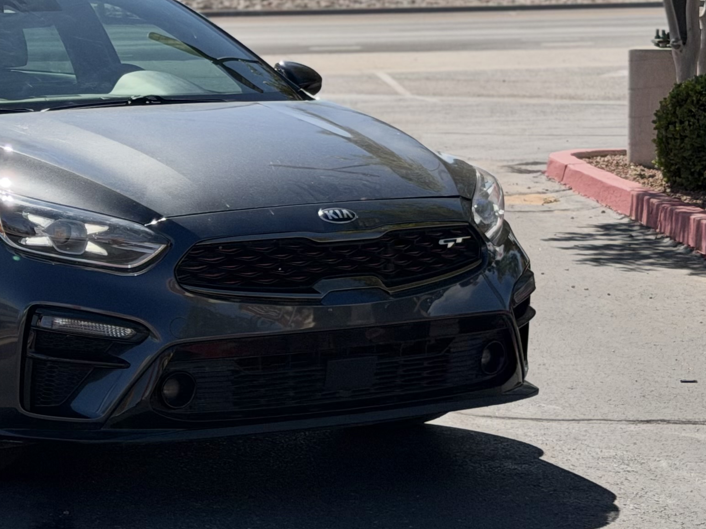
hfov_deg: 15.5
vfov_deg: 11.9
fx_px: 2549
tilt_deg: -5.8
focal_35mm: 125
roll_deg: +1.8
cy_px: 200
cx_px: 15
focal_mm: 6.76
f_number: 1.78
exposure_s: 1/5587
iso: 64
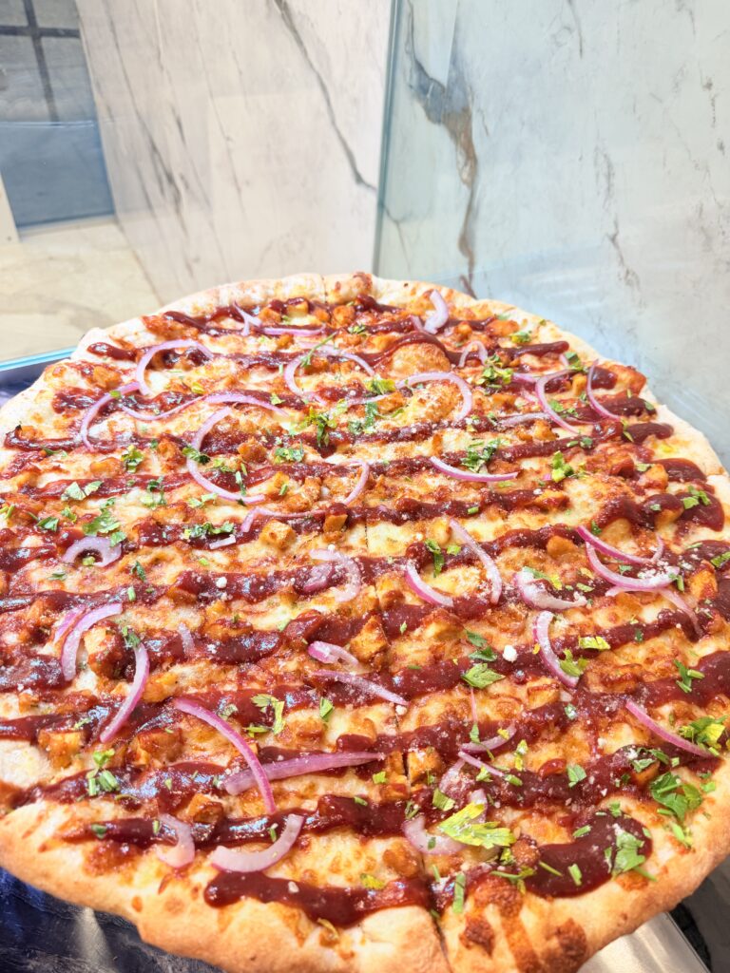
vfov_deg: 71.6
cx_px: 365
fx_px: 675
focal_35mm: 24
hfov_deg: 56.8
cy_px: 486
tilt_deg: -45.1
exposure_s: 1/120
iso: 100
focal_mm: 6.76
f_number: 1.78
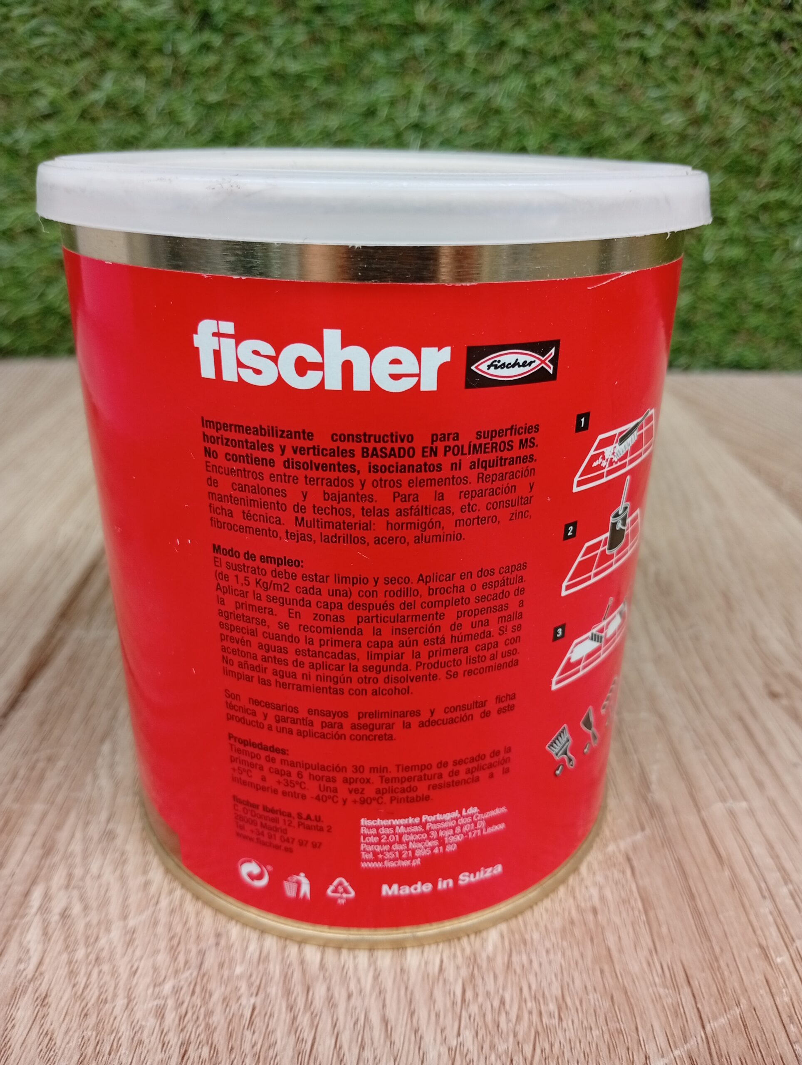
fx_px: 832
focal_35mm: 27
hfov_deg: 51.5
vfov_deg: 65.2
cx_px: 401
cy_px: 532
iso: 182
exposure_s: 1/50
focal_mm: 3.98
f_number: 1.8
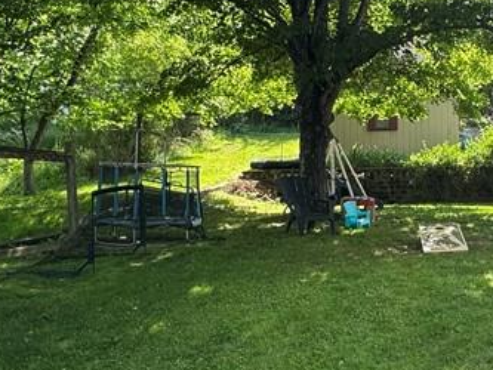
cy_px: 191
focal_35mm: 43
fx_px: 613
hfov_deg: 39.4
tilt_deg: +0.4
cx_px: 478
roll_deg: +1.0
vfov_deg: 33.6
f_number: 2.2
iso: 40
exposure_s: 1/143
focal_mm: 2.22
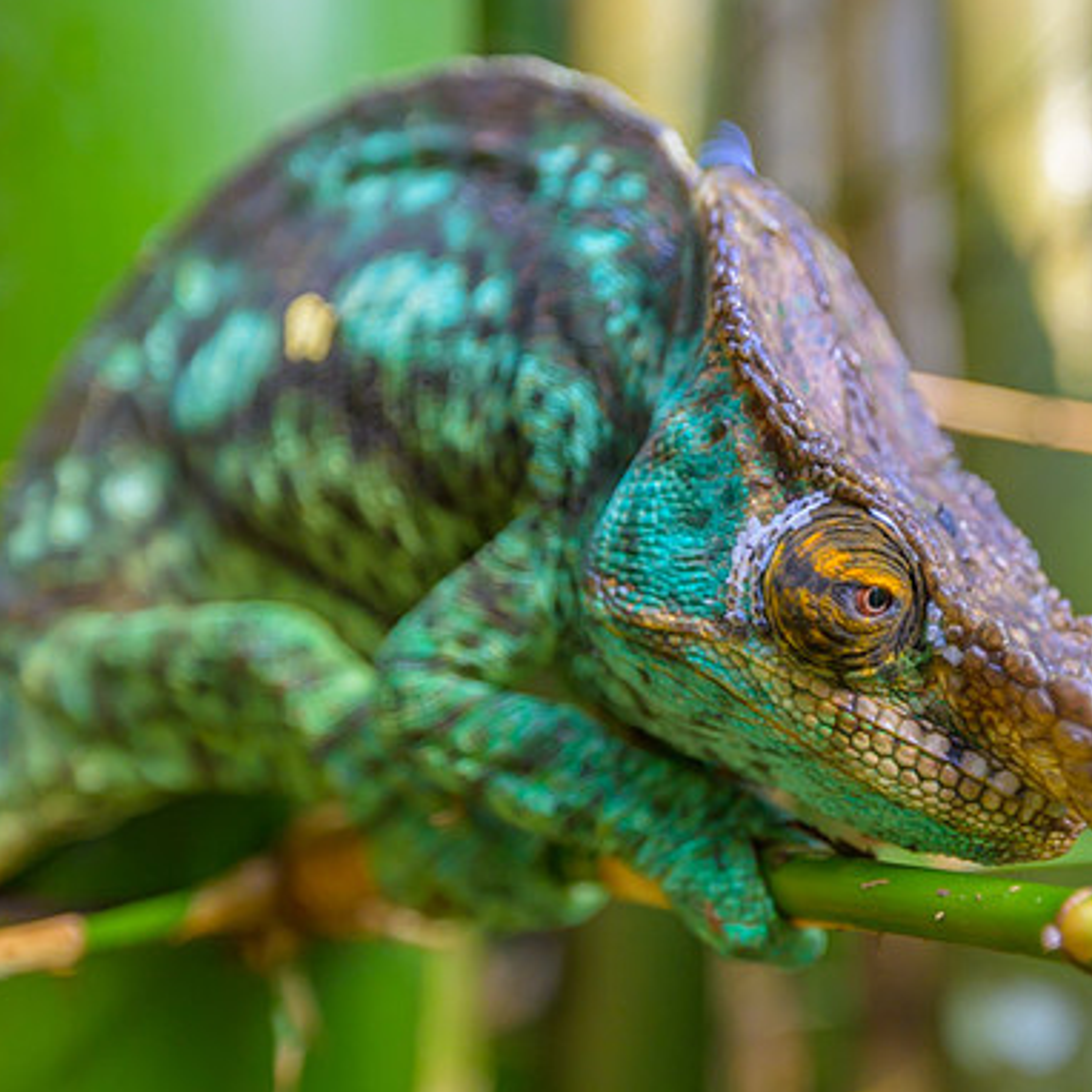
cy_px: 539
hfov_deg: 42.7
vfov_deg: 44.9
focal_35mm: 37
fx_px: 1321
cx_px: 886
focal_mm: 24
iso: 800
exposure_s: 1/320
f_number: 2.8
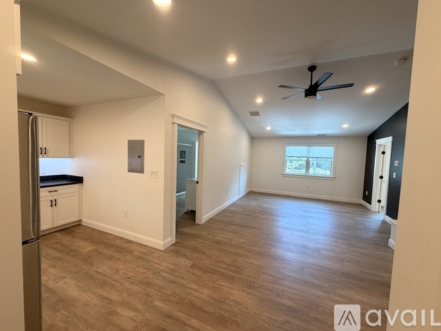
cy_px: 166
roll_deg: -2.0
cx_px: 220
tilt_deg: -1.7
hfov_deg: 102.1
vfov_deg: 85.7
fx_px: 178
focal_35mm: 14
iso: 320
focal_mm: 2.22
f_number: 2.2
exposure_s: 1/120
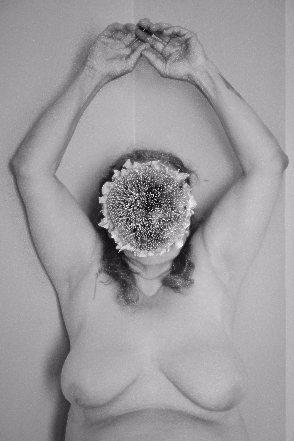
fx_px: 685
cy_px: 220
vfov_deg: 35.6
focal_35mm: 56
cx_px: 147
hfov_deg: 24.2
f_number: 4.2
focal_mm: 56
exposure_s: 1/40
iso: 400
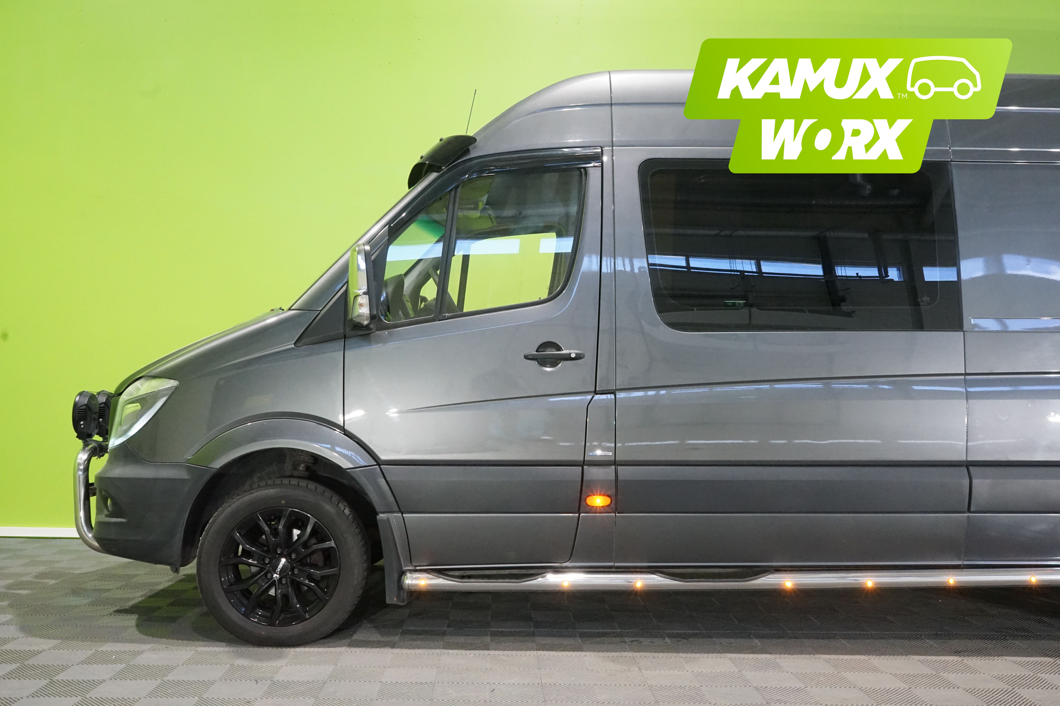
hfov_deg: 58.7
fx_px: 942
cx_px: 530
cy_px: 353
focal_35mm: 32
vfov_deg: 41.1
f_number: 10
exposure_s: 1/40
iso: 6400
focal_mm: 32
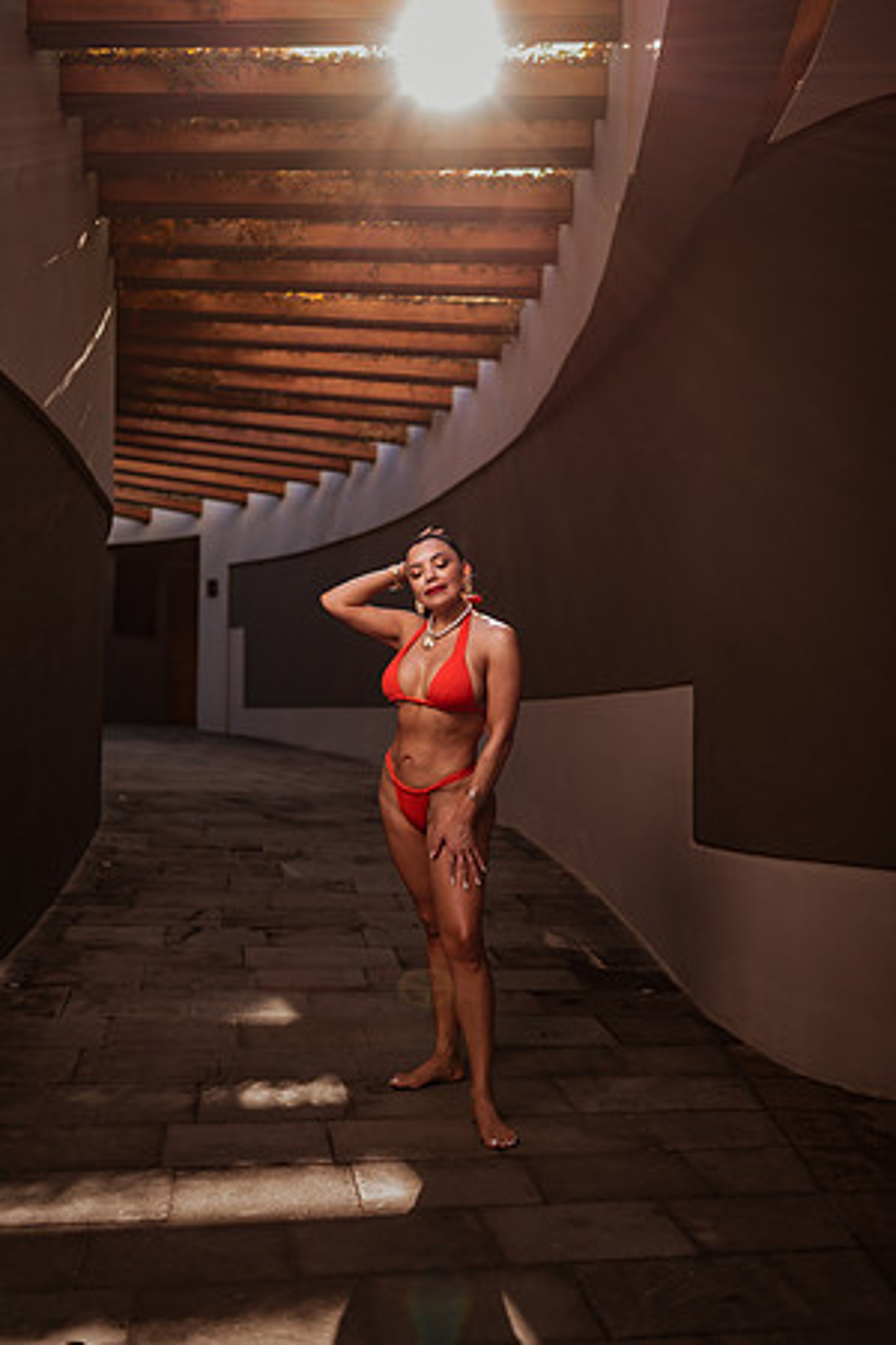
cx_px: 448
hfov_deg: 37.9
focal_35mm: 35
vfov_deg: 54.4
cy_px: 672
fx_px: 1307
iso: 50
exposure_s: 1/500
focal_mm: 35
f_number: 1.8
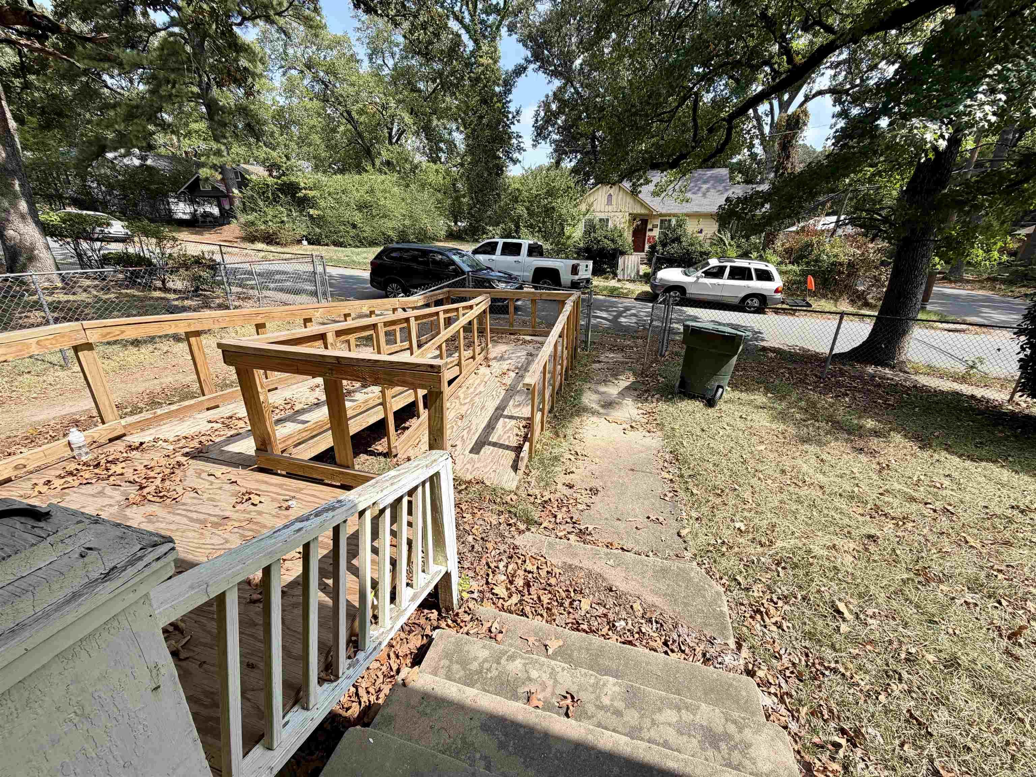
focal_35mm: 14
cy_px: 388
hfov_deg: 102.1
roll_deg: -0.2
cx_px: 518
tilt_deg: -20.2
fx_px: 419
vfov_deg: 85.7
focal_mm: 2.22
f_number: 2.2
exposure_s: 1/770
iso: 32
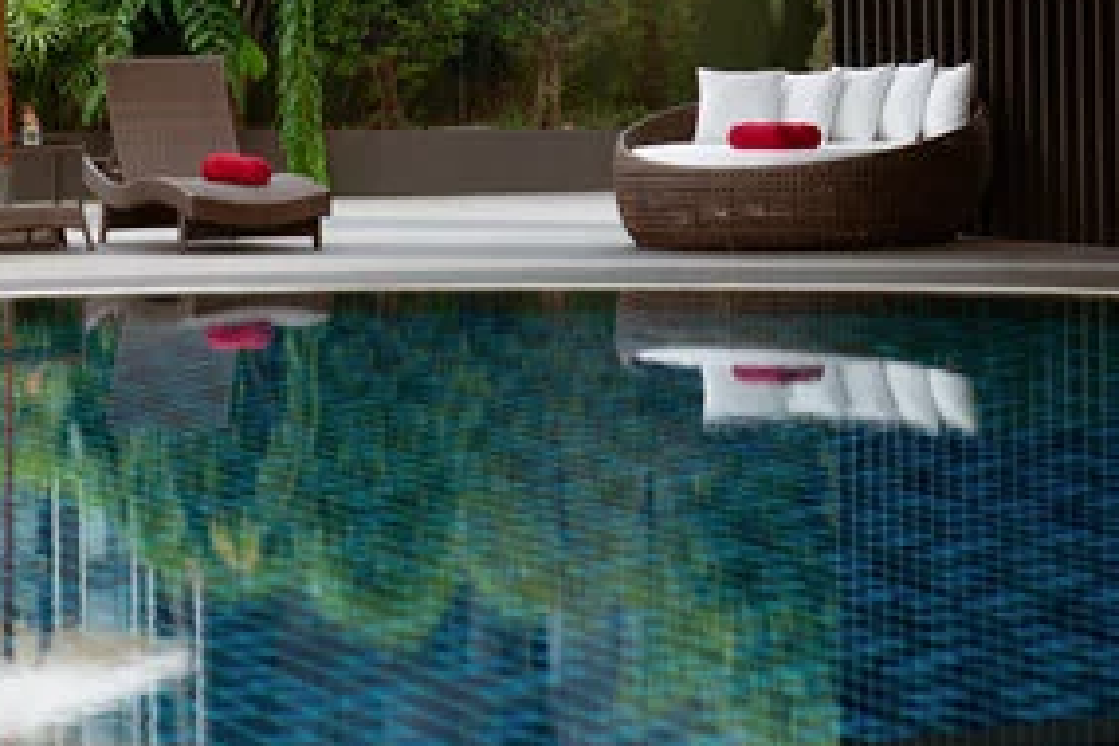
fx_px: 5936
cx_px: 240
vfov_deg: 7.2
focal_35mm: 191
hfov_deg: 10.7
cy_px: -37
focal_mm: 85
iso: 100
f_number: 2.8
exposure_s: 1/200
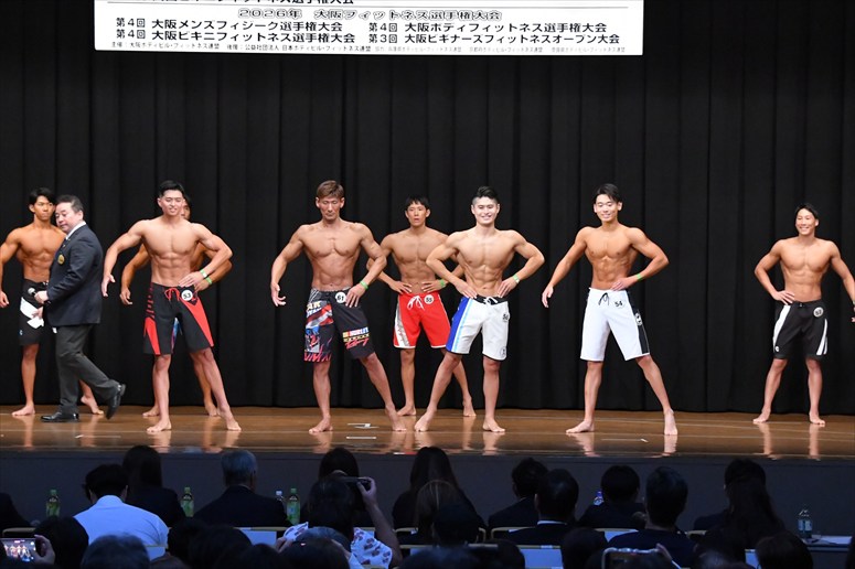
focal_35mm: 117
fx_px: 2777
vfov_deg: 11.7
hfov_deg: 17.5
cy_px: 284
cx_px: 428
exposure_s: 1/400
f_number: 5.6
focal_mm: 78
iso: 8000
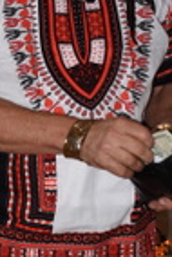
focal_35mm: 106
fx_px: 758
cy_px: 194
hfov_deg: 12.5
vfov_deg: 19.1
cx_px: -58
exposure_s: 1/60
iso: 100
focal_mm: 20
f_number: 3.5
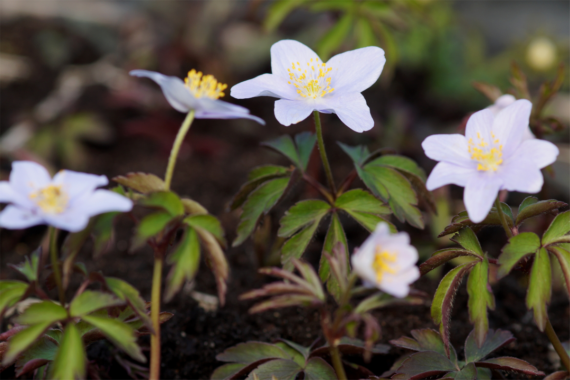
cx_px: 285
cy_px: 190
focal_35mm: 150
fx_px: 2375
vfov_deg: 9.1
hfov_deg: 13.7
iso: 100
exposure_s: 1/250
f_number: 4.5
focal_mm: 100
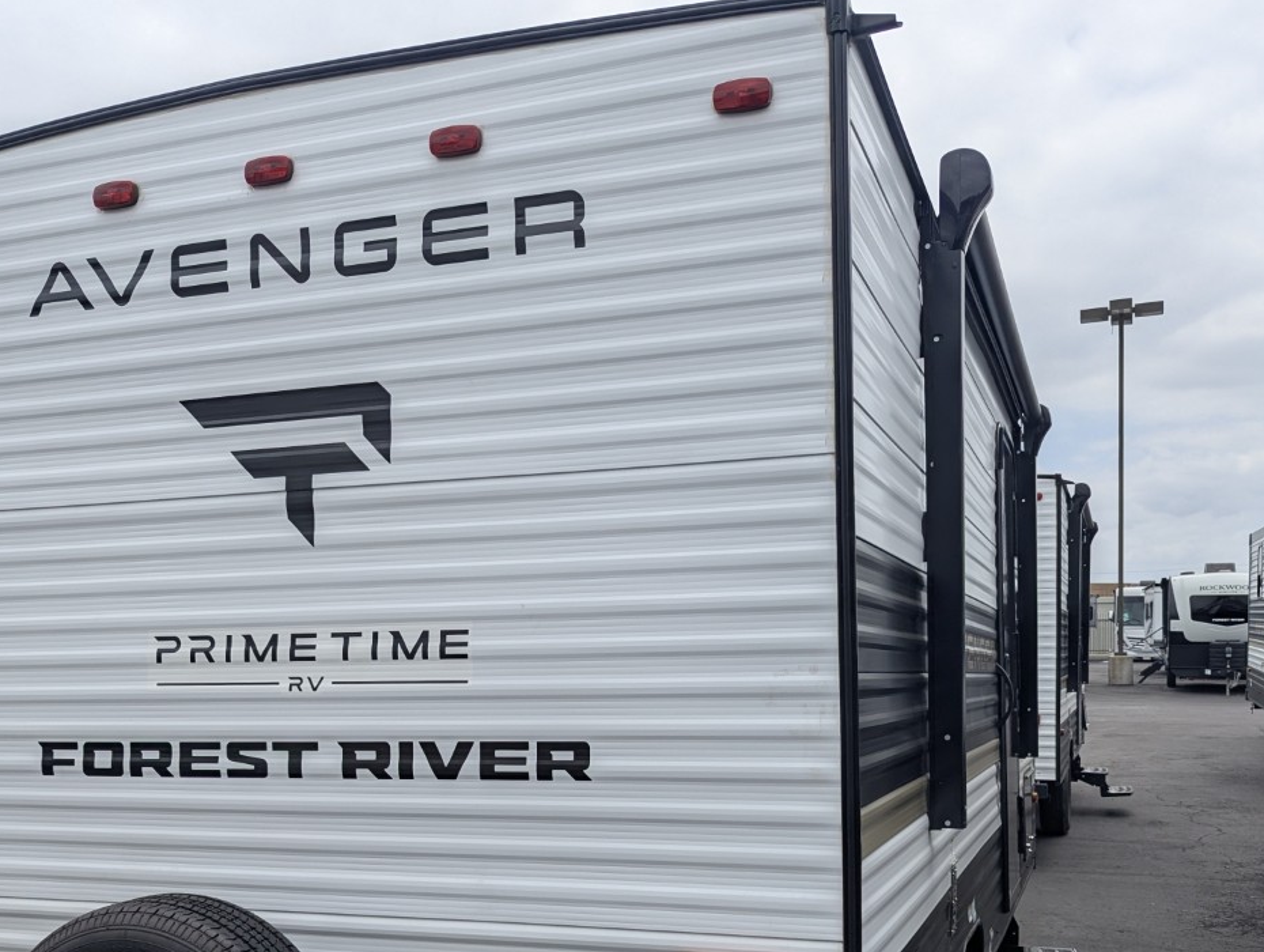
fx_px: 1316
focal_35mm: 36
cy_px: 688
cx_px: 615
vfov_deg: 38.9
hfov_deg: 51.3
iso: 47
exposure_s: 1/2762
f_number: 1.85
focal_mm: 6.81
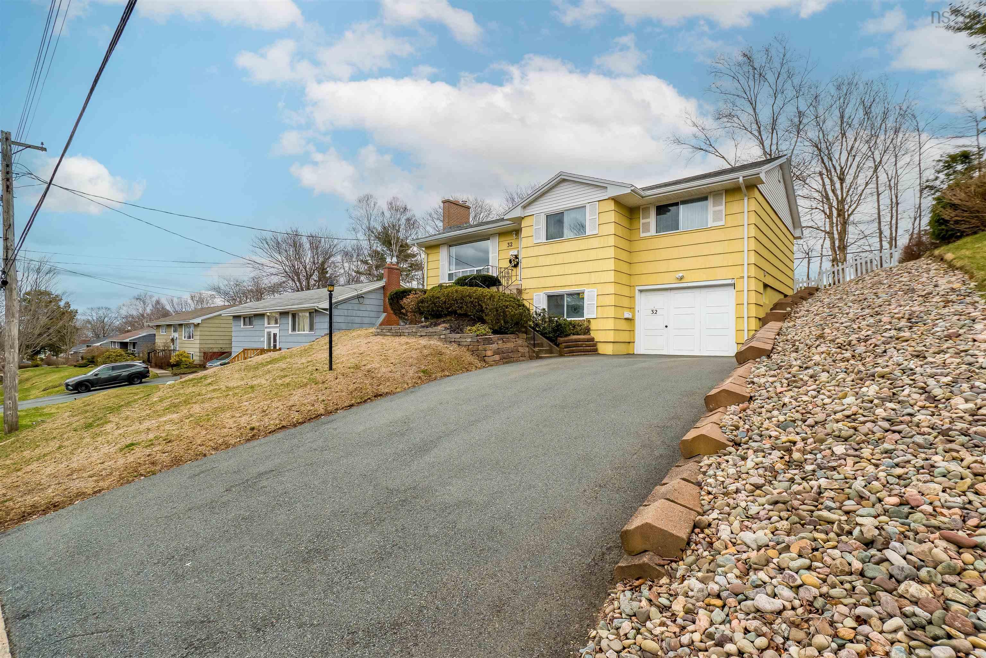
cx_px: 493
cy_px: 329
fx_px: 411
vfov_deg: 77.3
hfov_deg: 100.4
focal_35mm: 15
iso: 400
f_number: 5.6
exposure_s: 1/1250
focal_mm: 10
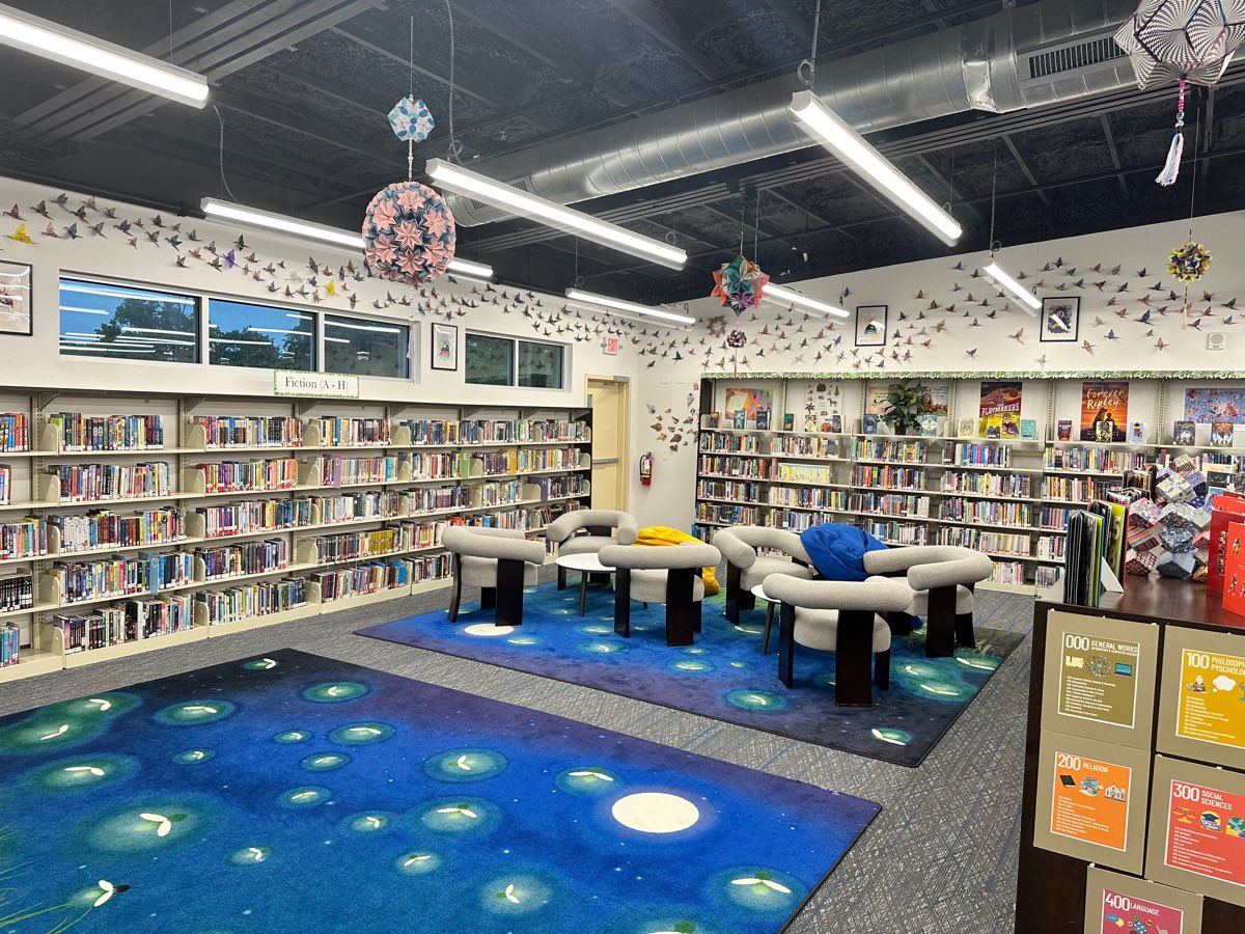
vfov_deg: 56.8
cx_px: 622
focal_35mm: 24
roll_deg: -1.3
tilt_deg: -3.0
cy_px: 467
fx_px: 863
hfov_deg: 71.6
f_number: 1.78
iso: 125
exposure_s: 1/121
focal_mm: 6.86
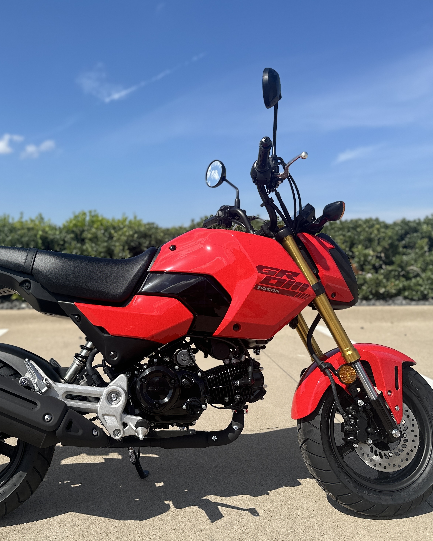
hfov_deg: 45.4
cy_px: 265
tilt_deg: +0.1
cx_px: 159
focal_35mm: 32
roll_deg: +0.2
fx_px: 513
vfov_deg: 55.7
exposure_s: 1/5525
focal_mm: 6.86
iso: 80
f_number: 1.78
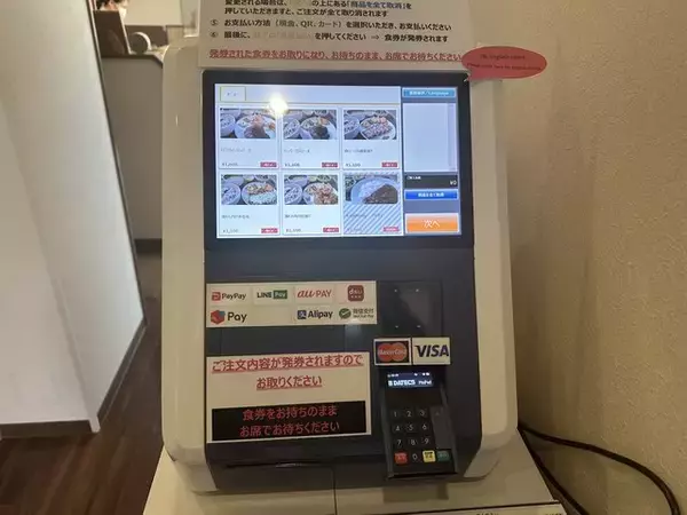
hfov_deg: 71.6
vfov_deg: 56.8
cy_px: 258
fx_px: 476
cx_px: 344
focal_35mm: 24
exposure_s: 1/100
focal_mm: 6.86
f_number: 1.78
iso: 200
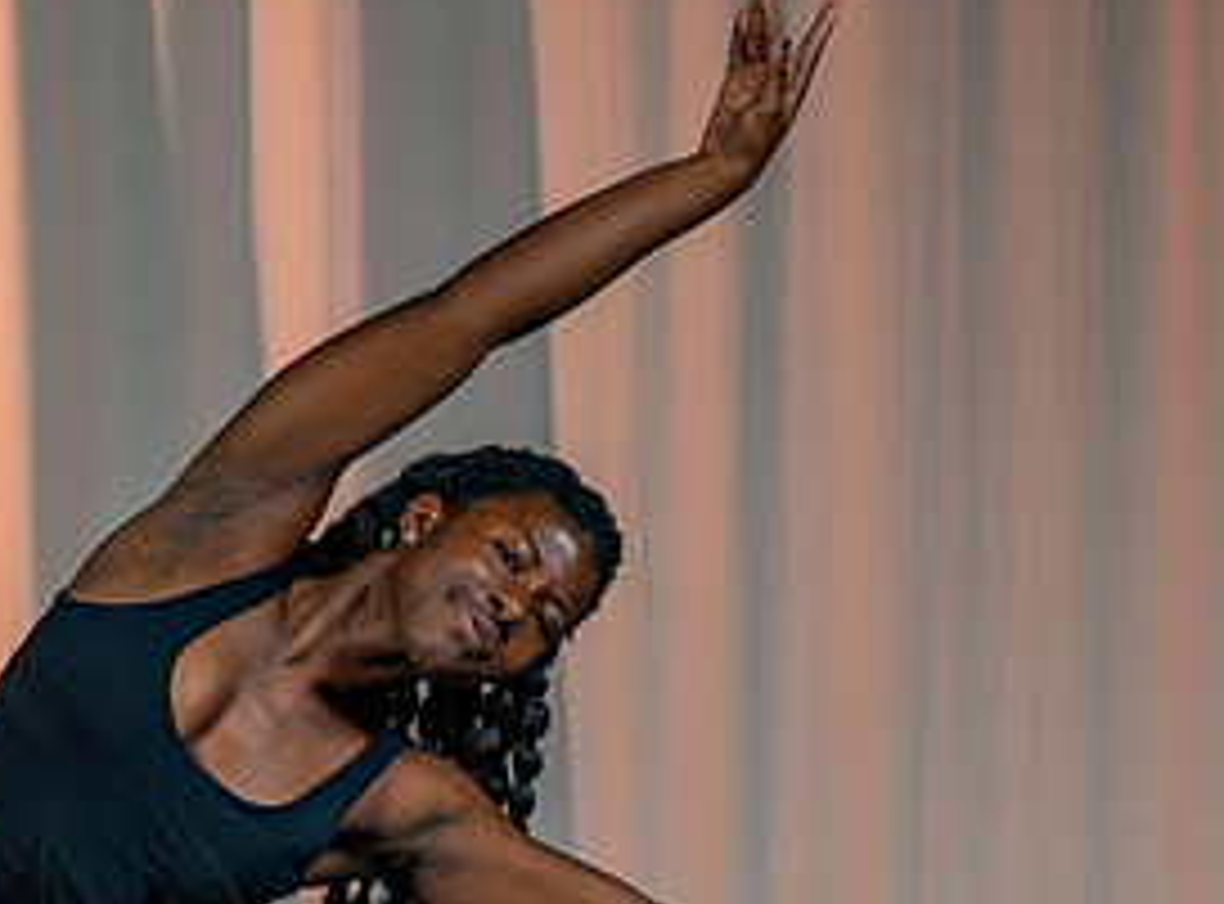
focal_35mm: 201
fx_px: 7070
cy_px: 839
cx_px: 528
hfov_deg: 9.9
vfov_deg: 7.3
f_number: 5
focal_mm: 70
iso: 125
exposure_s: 1/160
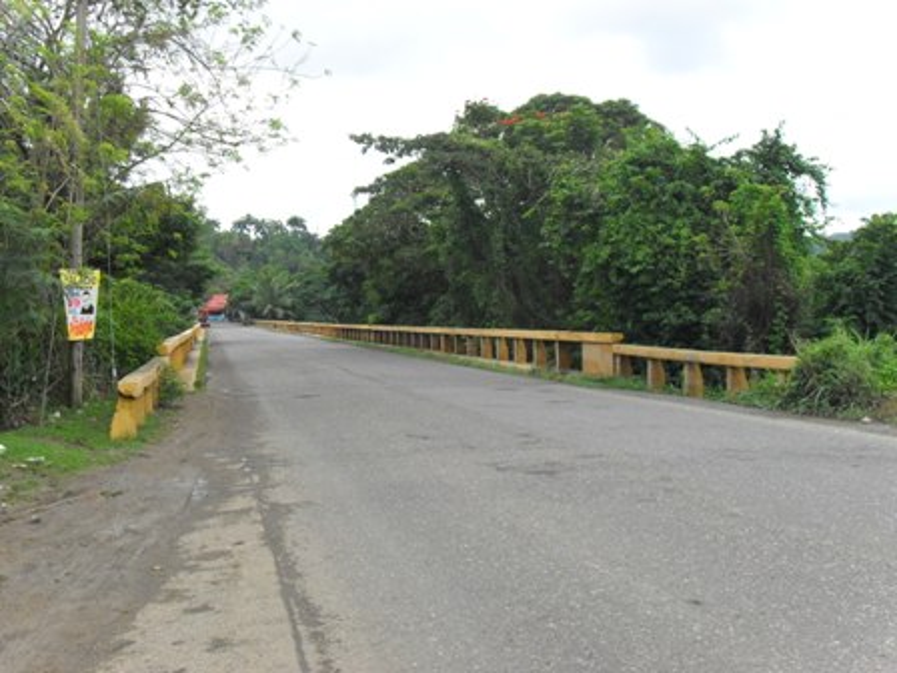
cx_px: 448
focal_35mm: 50
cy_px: 336
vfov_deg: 29.1
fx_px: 1296
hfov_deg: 38.2
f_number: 3.3
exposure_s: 1/250
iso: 100
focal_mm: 8.8
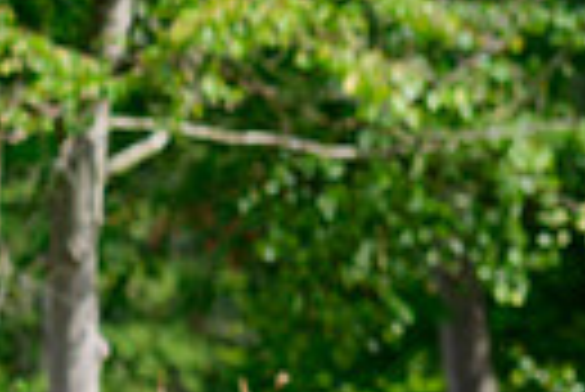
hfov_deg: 4.2
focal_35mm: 489
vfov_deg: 2.8
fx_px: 7955
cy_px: -128
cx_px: 1192
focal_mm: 110
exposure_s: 1/800
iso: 400
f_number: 4.5
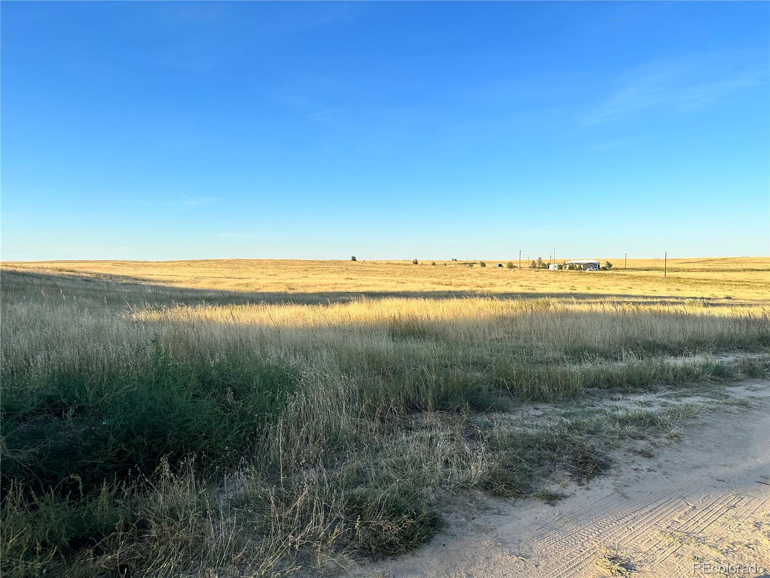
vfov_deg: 56.8
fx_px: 534
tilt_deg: -3.9
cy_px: 289
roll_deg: +1.0
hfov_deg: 71.6
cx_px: 385
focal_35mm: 24
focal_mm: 6.86
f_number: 1.78
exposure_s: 1/2882
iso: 80
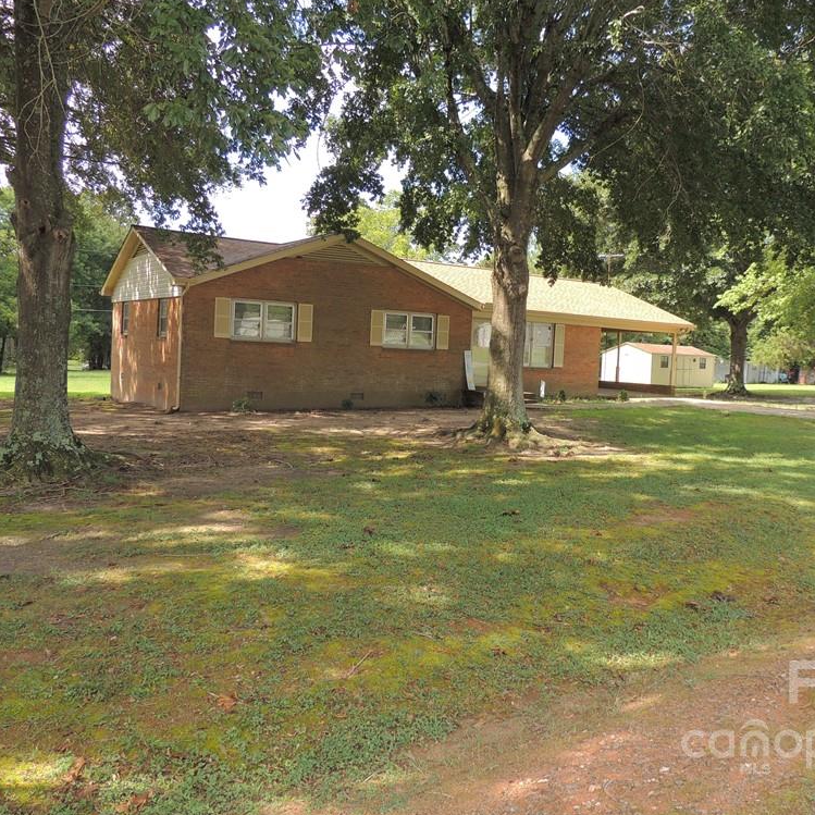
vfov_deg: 55.6
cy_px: 400
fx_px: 772
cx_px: 450
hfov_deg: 55.5
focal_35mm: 29
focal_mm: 4.3
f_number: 3
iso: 100
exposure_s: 1/250
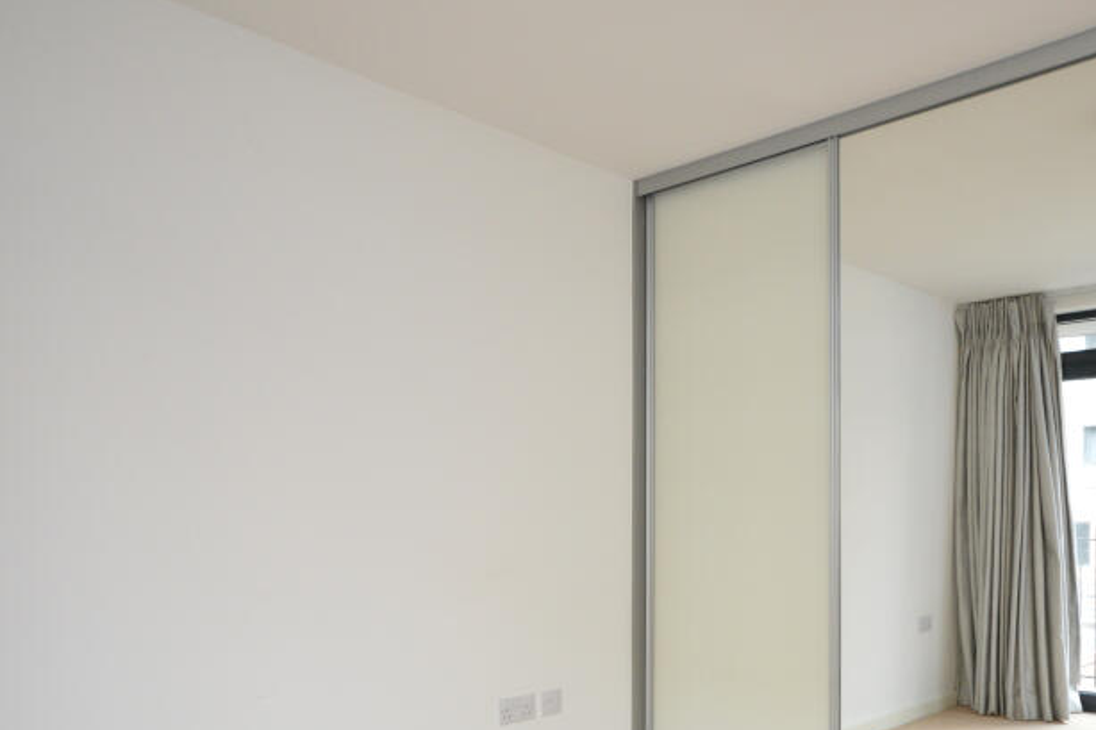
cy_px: 547
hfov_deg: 60.7
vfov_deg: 42.3
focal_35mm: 30
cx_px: 714
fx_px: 913
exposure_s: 1/50
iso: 800
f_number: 5.6
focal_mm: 12
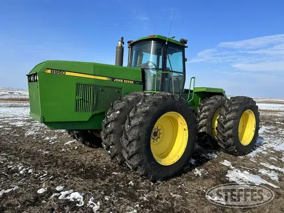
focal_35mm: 24
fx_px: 197
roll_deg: -0.8
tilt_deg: -0.4
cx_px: 142
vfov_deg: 56.8
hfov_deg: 71.6
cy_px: 106
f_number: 1.78
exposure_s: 1/4762
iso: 80
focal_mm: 6.86
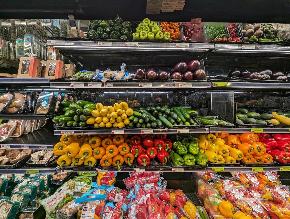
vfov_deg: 90.1
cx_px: 145
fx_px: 109
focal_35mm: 13
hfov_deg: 106.1
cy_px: 110
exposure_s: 1/73
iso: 81
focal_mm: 1.95
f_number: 2.2
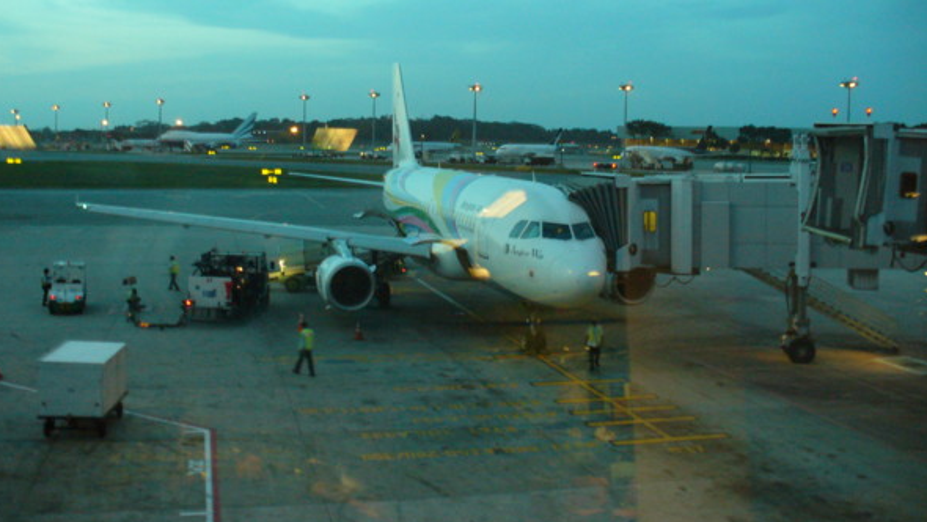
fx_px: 1008
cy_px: 203
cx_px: 462
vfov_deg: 28.9
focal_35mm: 41
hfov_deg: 49.4
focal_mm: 6.1
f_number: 2.8
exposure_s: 1/13
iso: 200
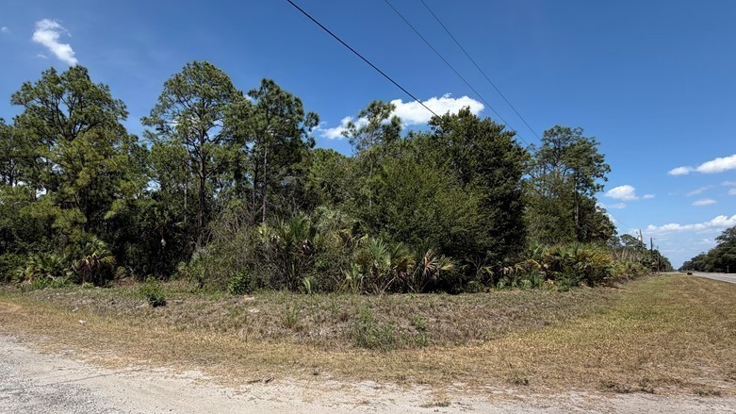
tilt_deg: +3.8
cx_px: 300
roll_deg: +0.7
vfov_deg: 55.5
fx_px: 390
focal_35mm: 20
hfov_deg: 85.7
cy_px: 243
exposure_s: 1/942
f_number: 2.2
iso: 20
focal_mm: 2.22
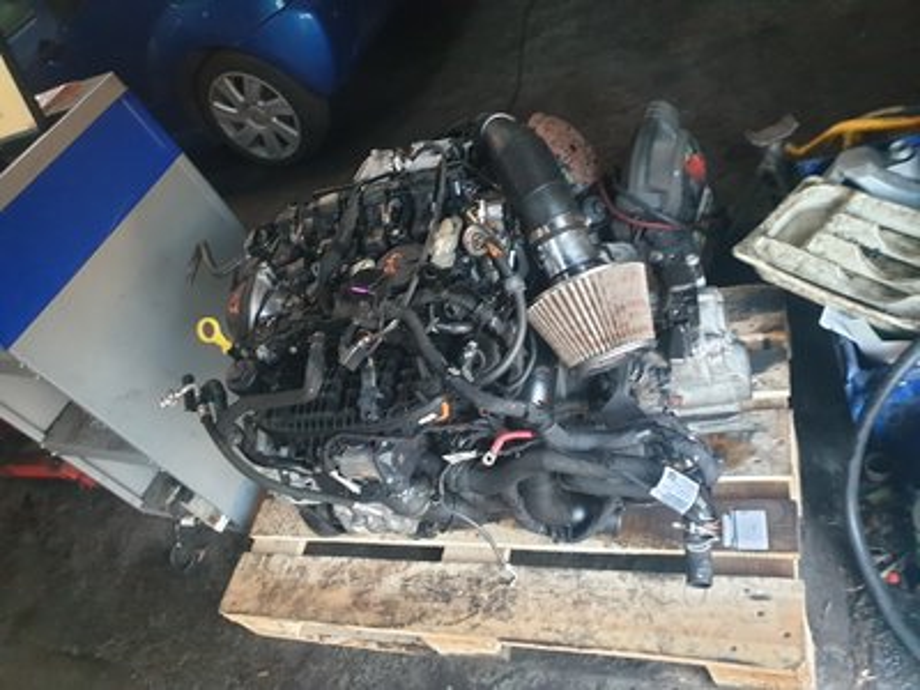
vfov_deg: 53.1
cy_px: 345
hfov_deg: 67.3
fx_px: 691
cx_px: 460
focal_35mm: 26
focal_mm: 4.3
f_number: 2.4
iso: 800
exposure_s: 1/33
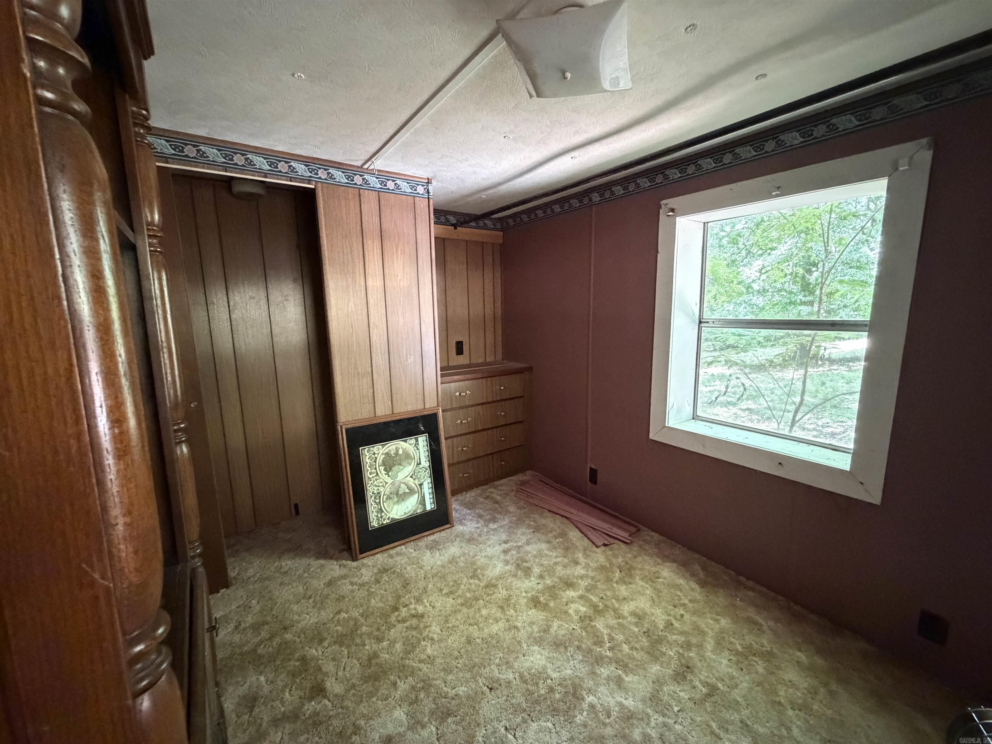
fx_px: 401
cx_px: 496
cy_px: 372
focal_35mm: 14
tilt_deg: -9.4
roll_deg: +1.9
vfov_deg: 85.7
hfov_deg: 102.1
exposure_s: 1/60
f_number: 2.2
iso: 1250
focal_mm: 2.22
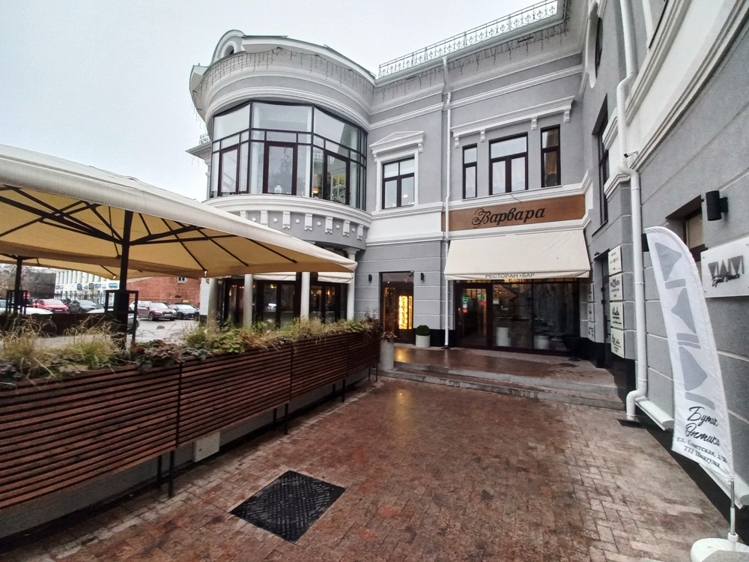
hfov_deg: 106.2
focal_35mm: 13
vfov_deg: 89.9
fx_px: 281
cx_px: 374
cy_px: 281
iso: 125
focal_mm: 1.42
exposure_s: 1/33
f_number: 2.2
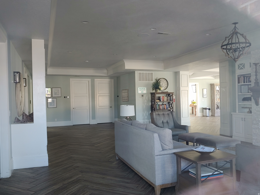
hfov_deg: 65.3
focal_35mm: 27
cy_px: 98
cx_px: 130
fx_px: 203
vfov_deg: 51.4
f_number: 1.5
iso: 100
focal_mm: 4.23
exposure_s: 1/40
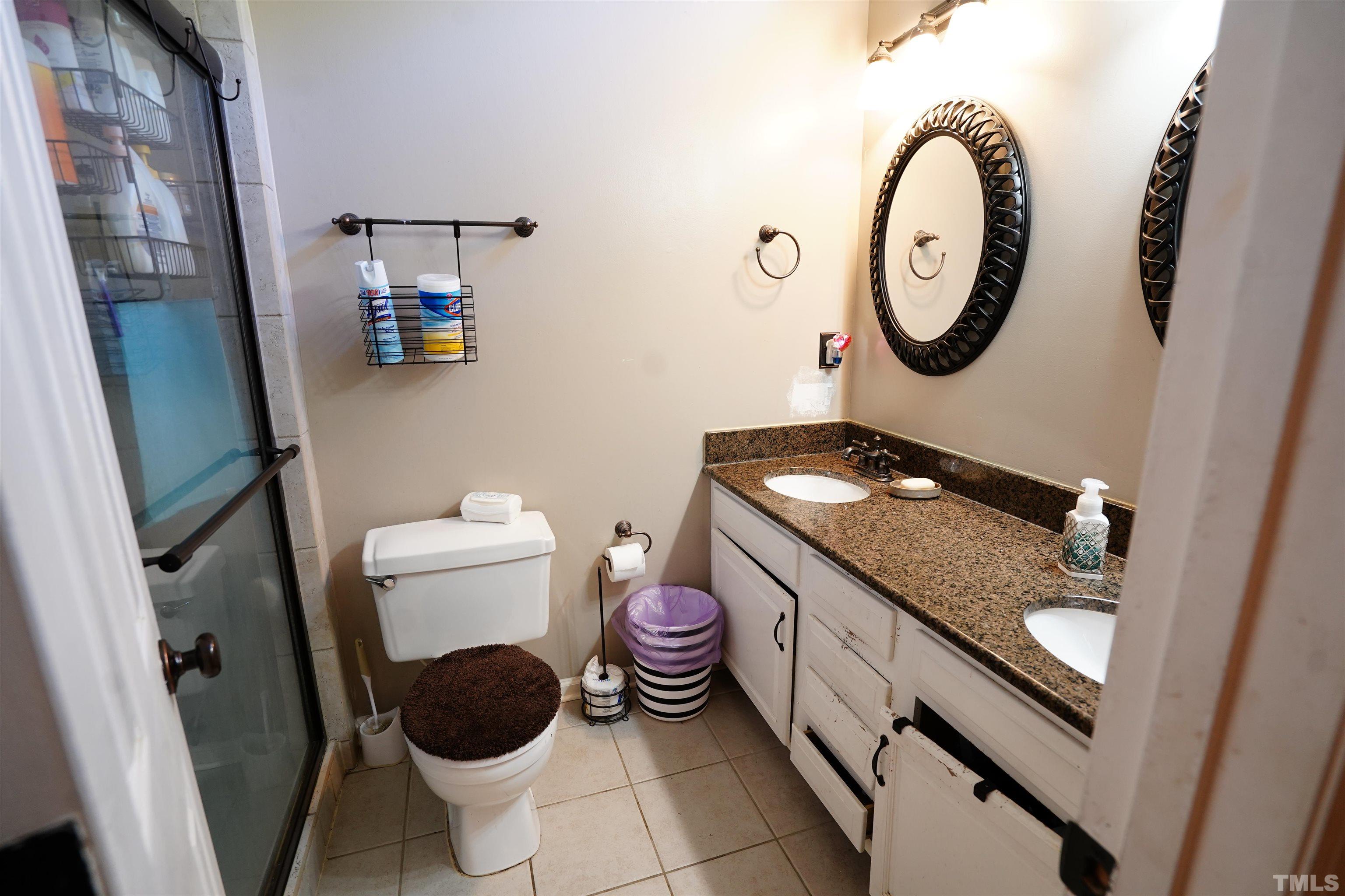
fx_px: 598
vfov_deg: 73.7
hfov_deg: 96.7
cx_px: 672
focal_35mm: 16
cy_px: 448
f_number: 5
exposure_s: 1/20
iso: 1000
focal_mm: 16
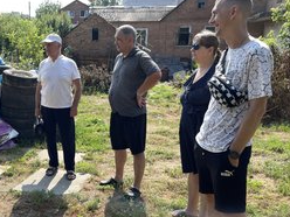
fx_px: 352
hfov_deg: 43.2
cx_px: 68
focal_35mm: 42
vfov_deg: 34.2
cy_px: 131
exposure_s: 1/1490
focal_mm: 4.2
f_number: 1.6
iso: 32
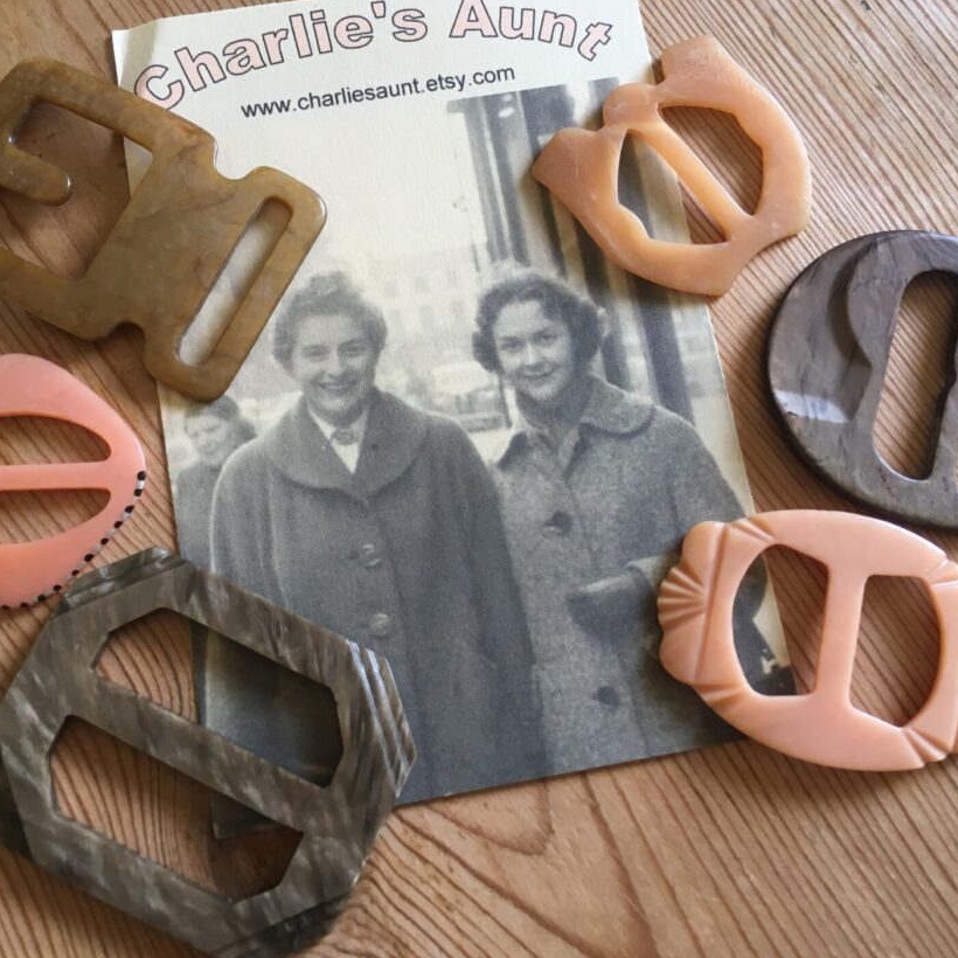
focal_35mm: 35
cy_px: 470
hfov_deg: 47.2
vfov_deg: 47.2
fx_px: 1096
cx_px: 470
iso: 64
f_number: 2.2
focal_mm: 4.15
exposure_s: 1/33
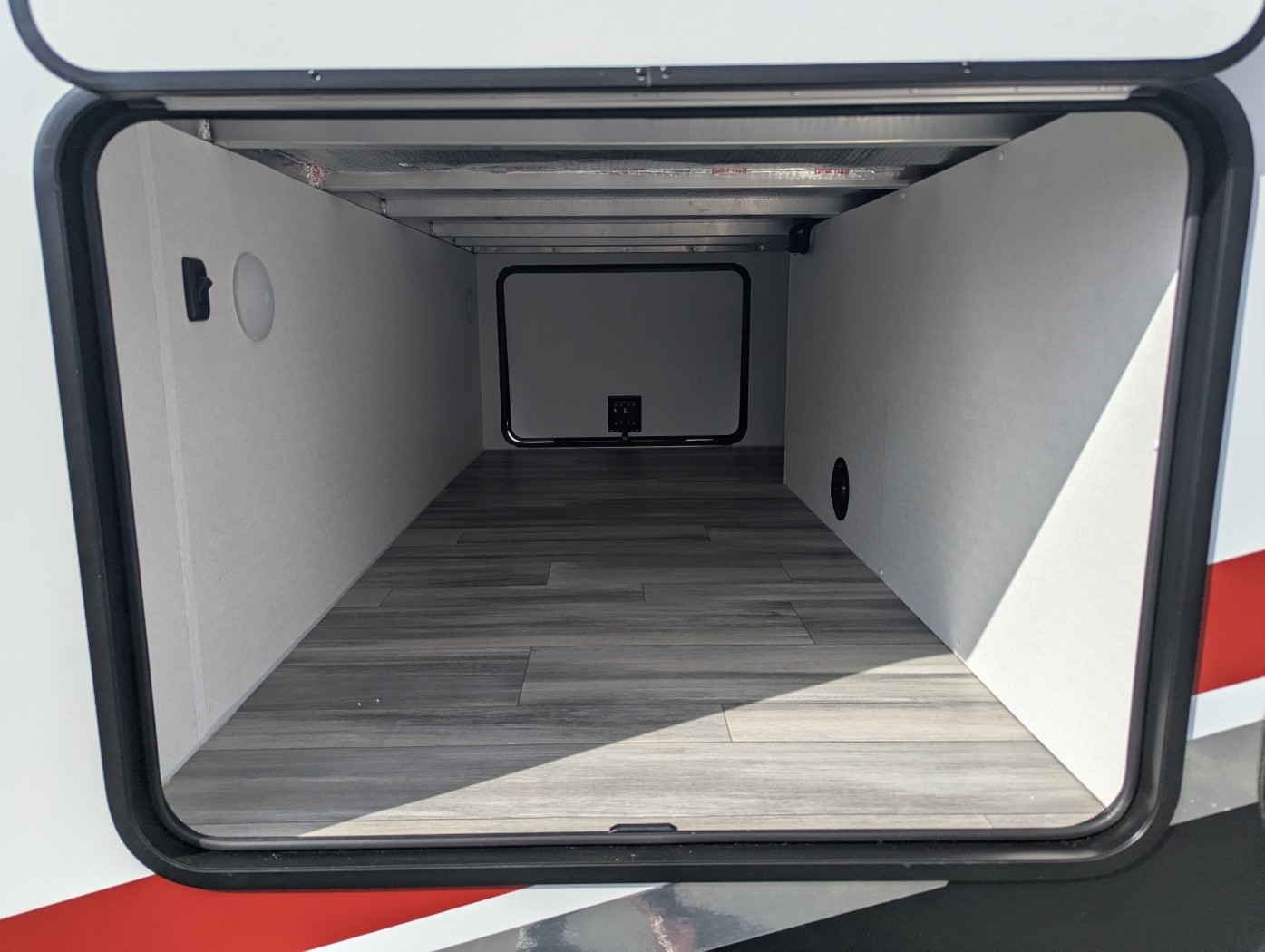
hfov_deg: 71.5
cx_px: 632
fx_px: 878
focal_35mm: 24
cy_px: 476
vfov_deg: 56.9
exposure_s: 1/2833
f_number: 1.85
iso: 48
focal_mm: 6.81
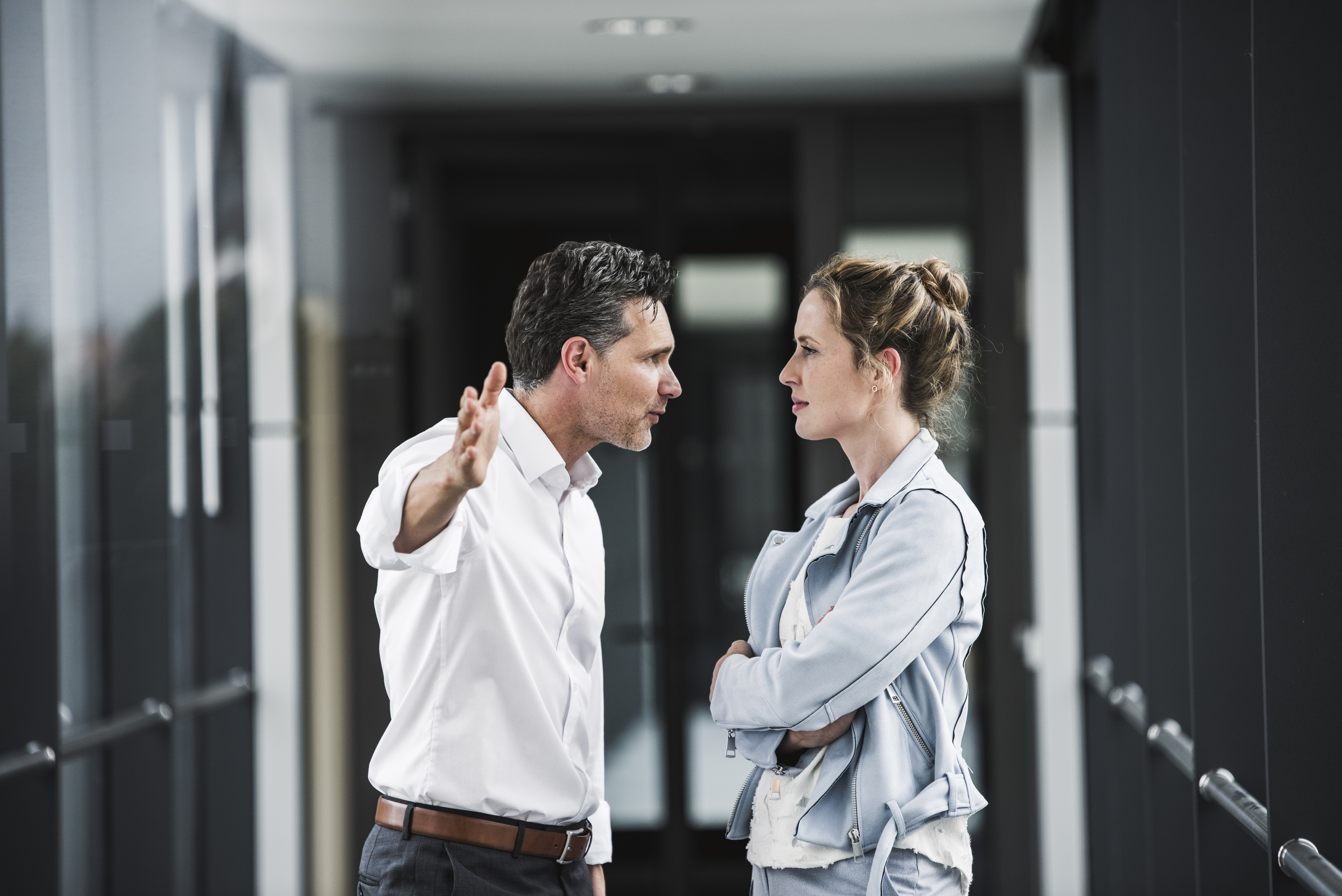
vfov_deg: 6.9
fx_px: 7457
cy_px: 448
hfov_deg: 10.3
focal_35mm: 200
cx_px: 671
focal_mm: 200
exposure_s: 1/800
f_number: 3.2
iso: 400
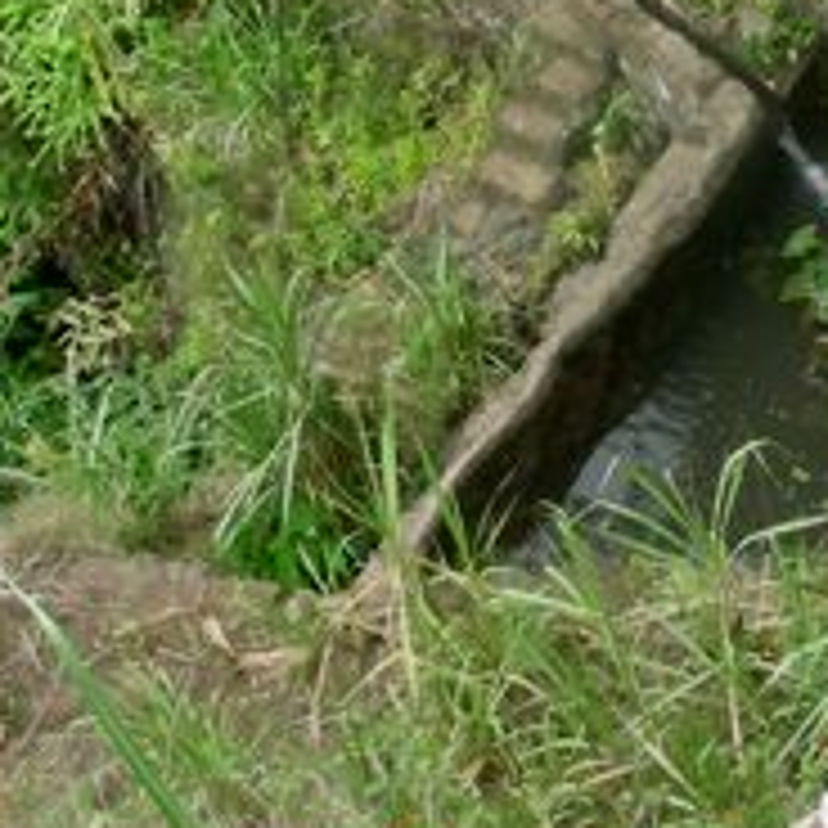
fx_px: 3464
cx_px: 878
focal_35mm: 128
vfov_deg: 13.5
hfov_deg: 13.4
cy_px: 47
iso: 50
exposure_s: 1/144
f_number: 4
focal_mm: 6.3
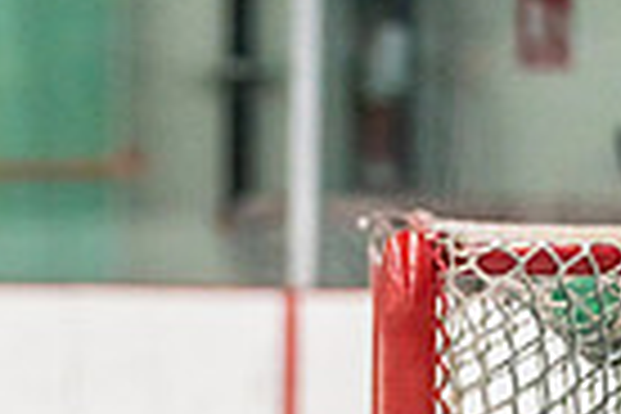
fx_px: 9987
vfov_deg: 2.4
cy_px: 844
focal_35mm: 579
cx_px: -148
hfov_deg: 3.6
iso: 3200
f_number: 2.8
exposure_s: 1/1250
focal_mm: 135
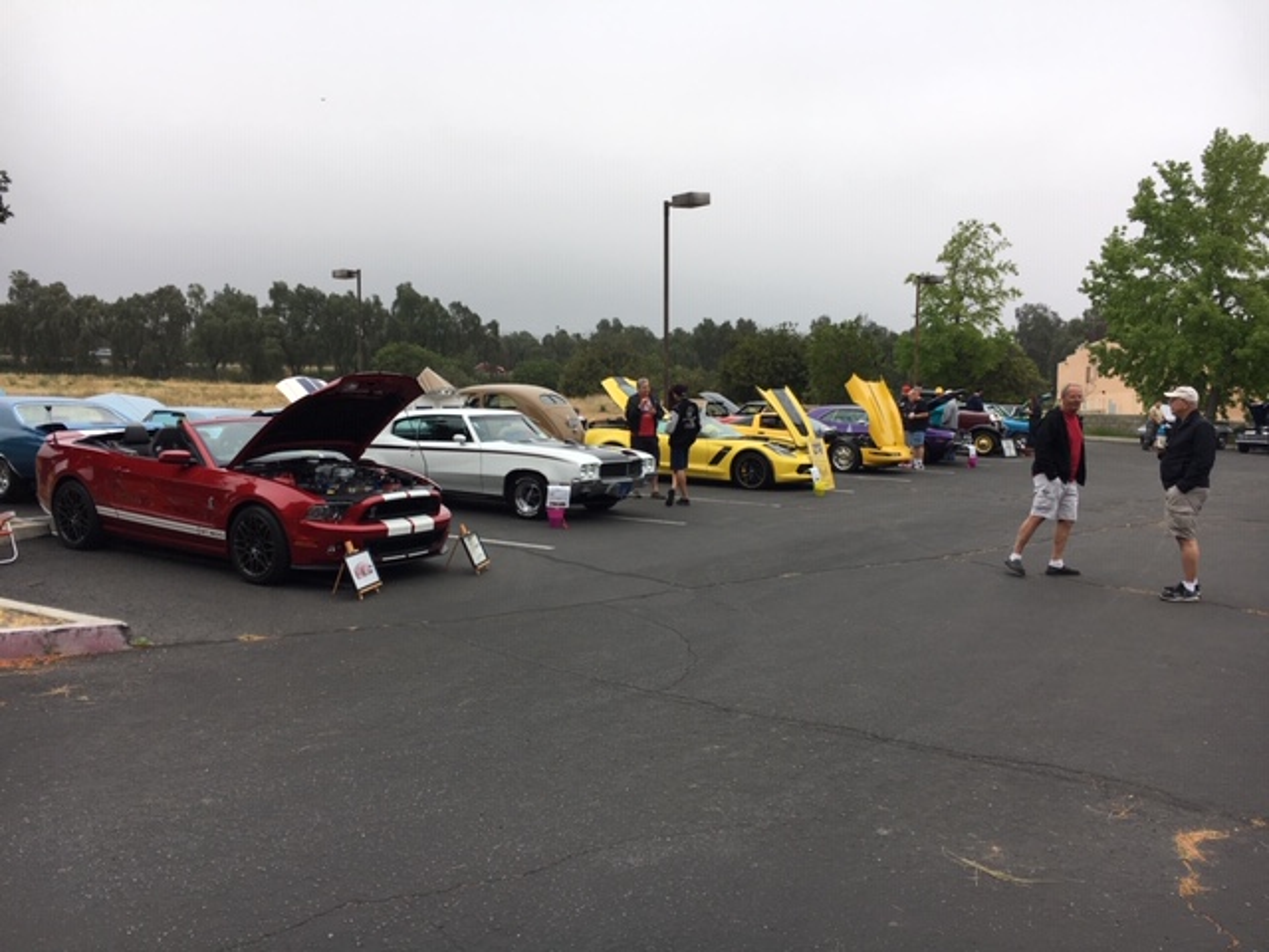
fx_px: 1063
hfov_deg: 61.7
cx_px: 634
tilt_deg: -3.3
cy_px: 476
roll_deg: -0.9
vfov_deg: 48.2
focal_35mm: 29
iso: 25
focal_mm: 4.15
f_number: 2.2
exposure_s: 1/466
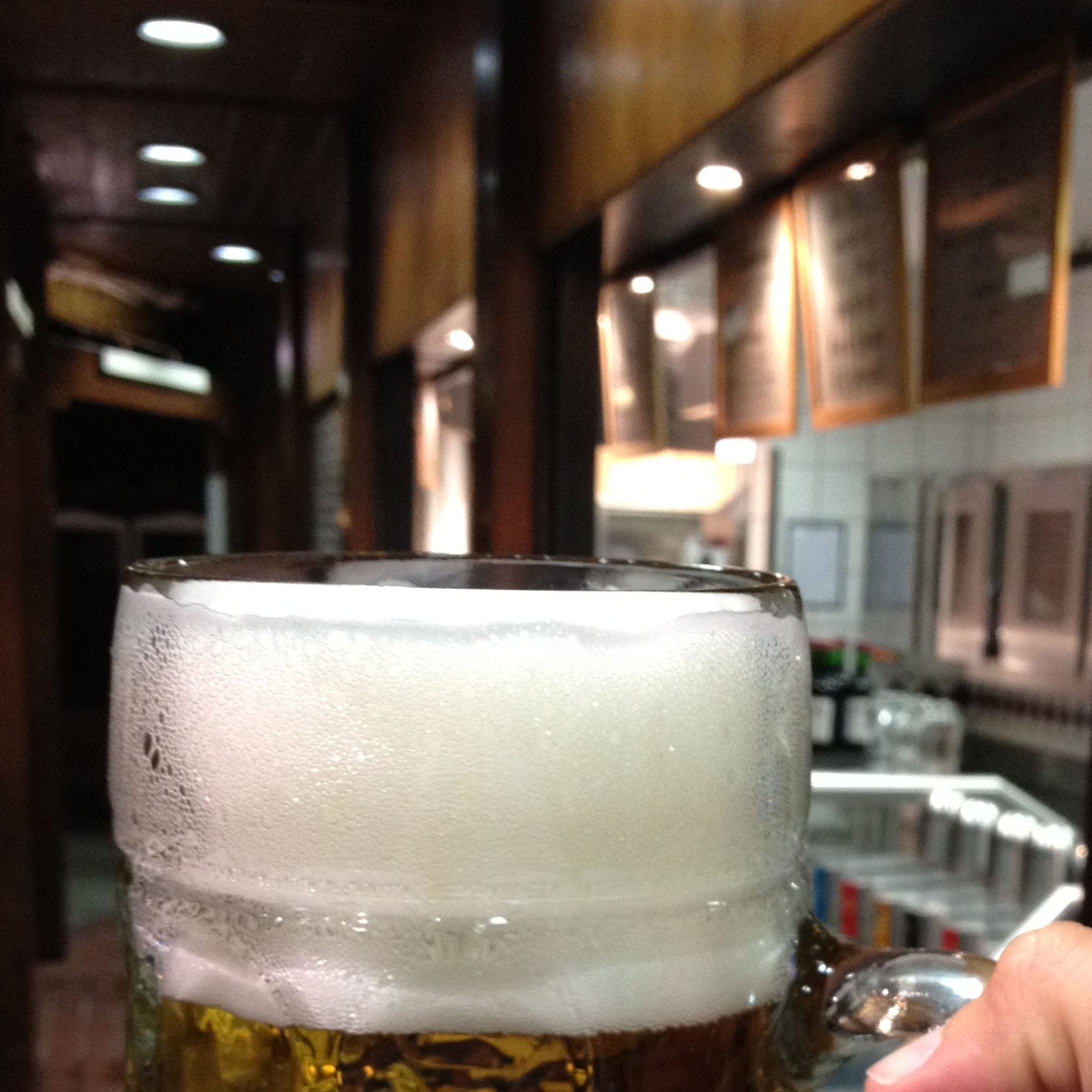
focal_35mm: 66
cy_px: 1048
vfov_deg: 25.1
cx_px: 731
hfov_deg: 26.0
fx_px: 2356
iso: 200
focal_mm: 4.28
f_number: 2.4
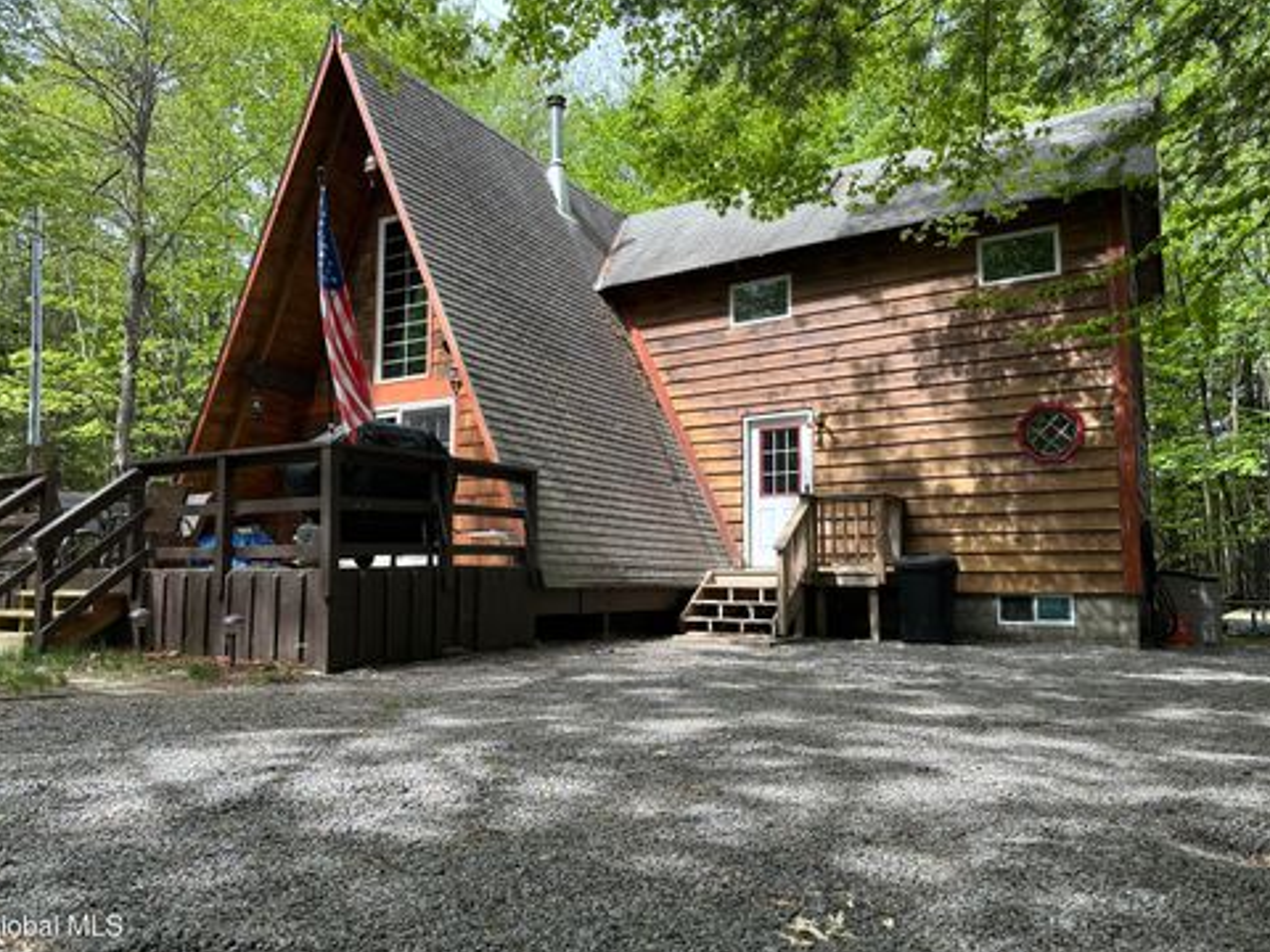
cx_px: 638
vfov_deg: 54.9
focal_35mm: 25
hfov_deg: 69.4
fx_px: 917
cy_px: 475
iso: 80
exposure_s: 1/836
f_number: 1.78
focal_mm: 6.86
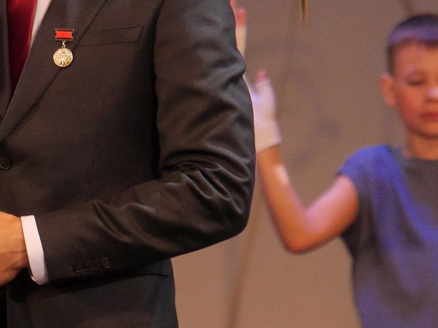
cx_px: 70
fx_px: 14161
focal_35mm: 1119
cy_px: -80
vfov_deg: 1.3
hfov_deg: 1.8
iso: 1600
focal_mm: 162
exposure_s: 1/160
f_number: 4.6
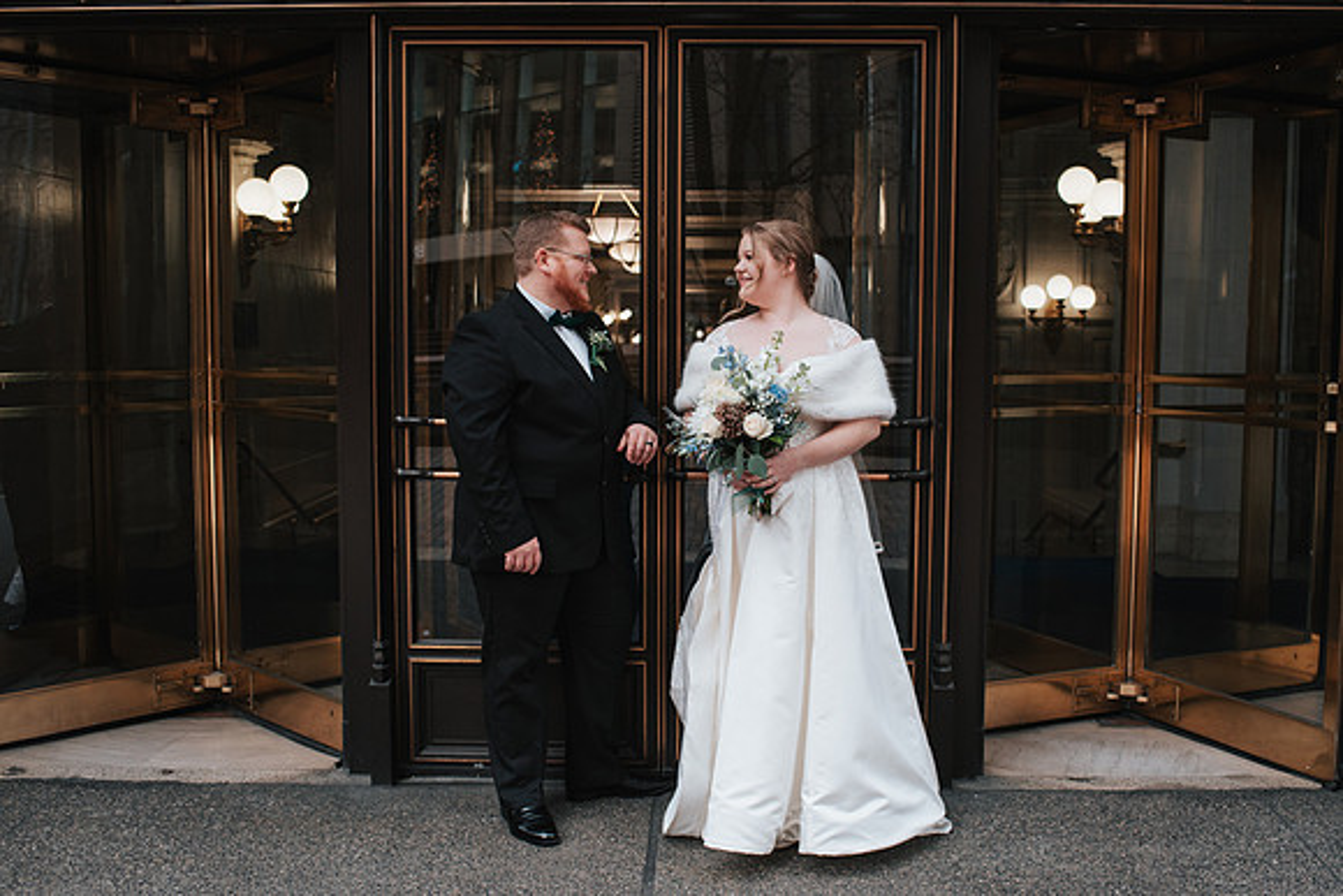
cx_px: 705
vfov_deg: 36.2
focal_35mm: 37
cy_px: 448
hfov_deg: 52.1
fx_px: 1372
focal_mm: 35
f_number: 3.5
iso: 1000
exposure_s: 1/400
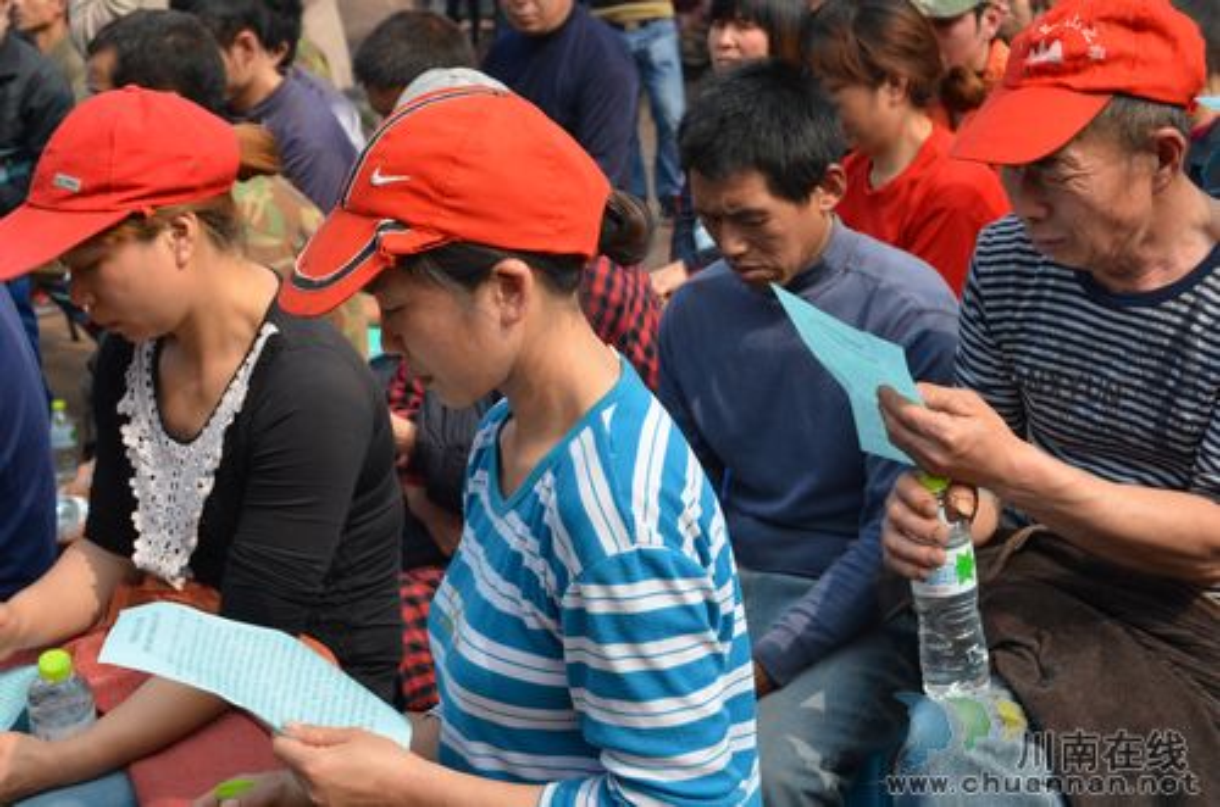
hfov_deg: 32.0
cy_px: 404
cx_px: 610
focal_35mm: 63
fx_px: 2130
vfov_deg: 21.5
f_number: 8
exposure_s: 1/250
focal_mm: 42
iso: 140
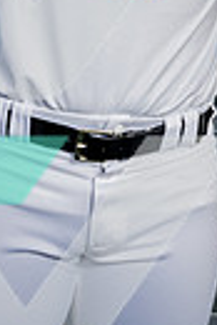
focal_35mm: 134
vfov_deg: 14.9
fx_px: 1208
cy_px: -34
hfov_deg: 9.5
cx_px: 451
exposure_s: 1/250
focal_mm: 30
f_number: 8
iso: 125
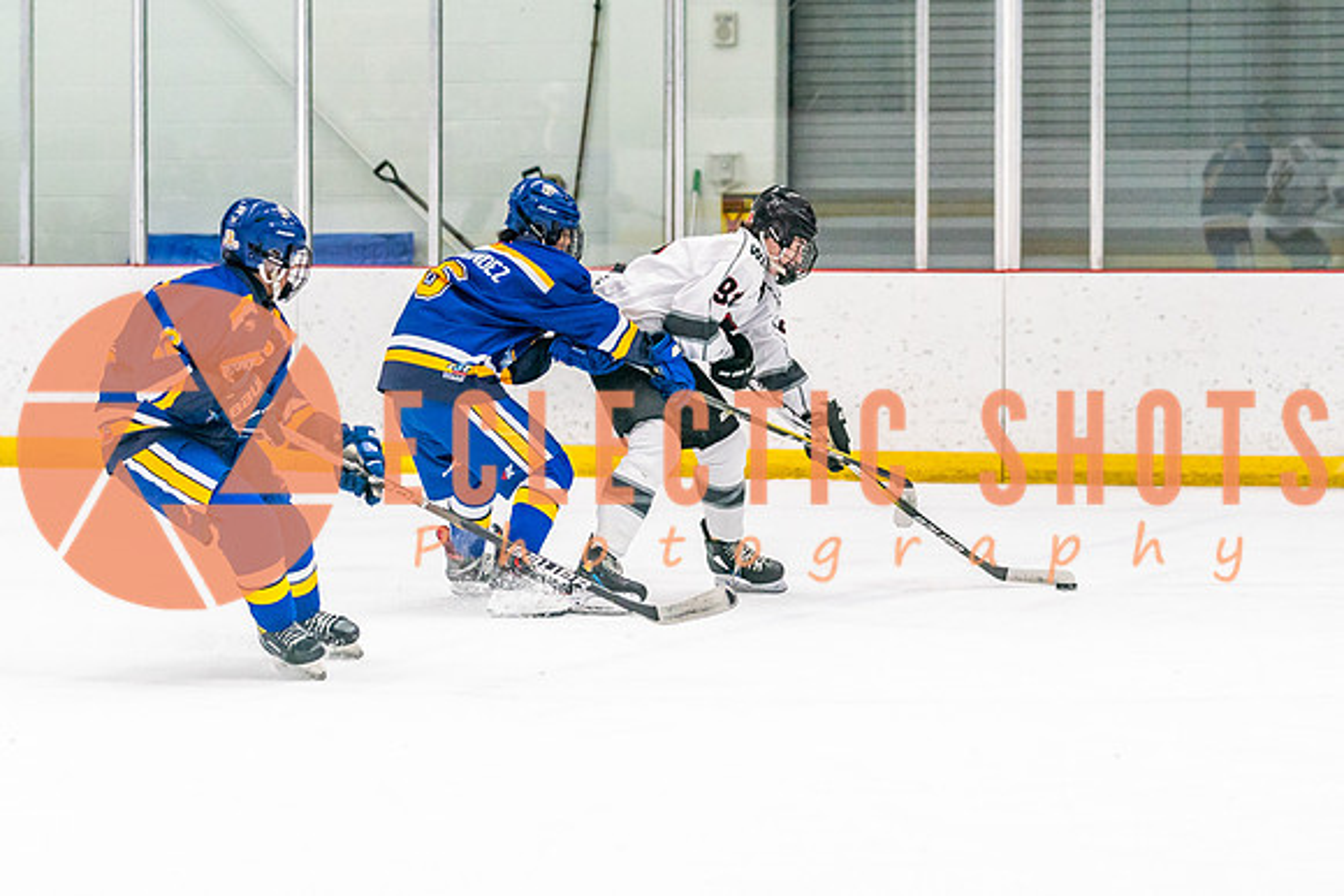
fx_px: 5200
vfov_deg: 9.9
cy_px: 397
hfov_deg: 14.7
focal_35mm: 139
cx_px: 802
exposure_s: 1/1250
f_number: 2.8
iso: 3200
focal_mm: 91
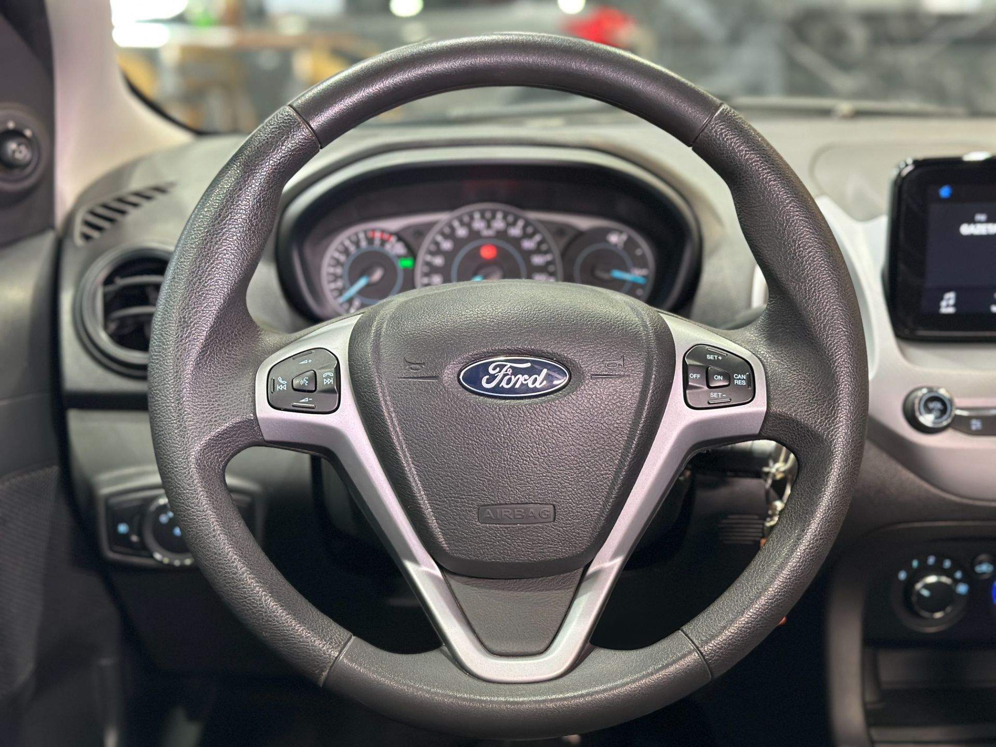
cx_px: 498
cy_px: 374
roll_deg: -0.5
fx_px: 1381
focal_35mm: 48
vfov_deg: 30.3
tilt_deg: -14.6
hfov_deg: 39.7
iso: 320
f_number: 1.78
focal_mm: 6.86
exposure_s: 1/40
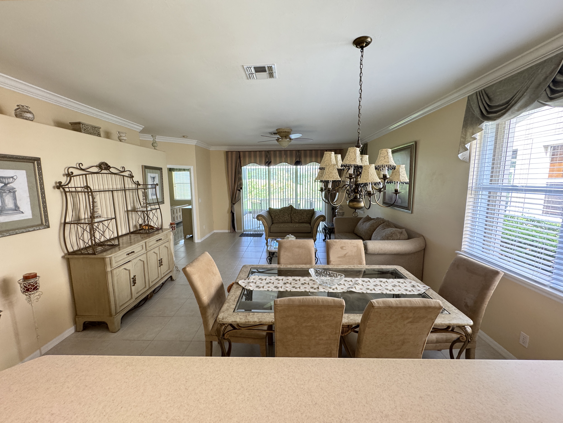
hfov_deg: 102.1
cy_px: 212
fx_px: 228
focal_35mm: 14
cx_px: 282
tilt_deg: -8.4
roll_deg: -0.2
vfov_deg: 85.7
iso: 200
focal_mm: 2.22
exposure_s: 1/60
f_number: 2.2
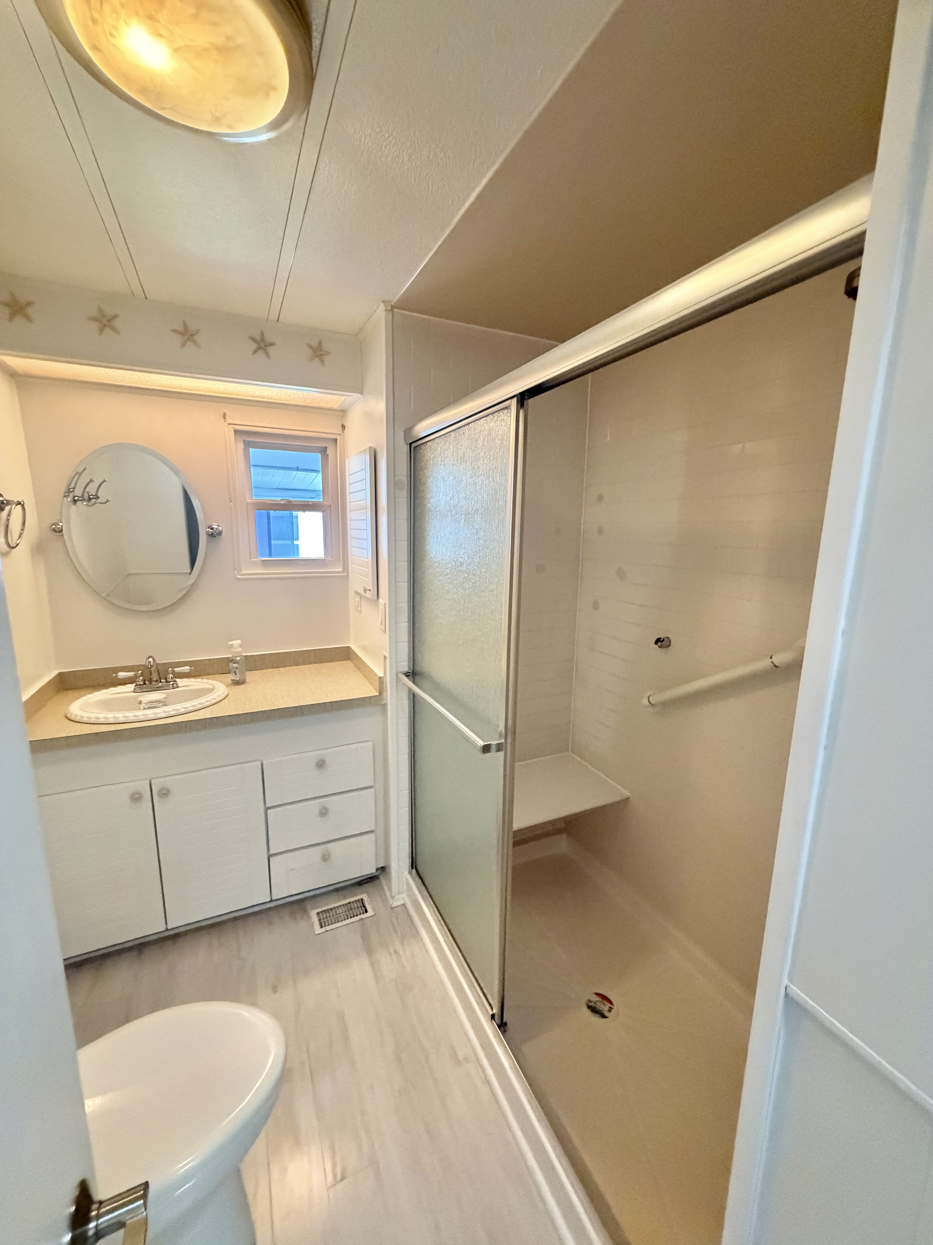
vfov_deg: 102.1
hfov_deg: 85.7
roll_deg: -0.7
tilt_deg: -8.7
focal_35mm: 14
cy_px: 622
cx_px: 466
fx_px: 503
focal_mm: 2.22
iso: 640
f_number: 2.2
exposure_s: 1/60
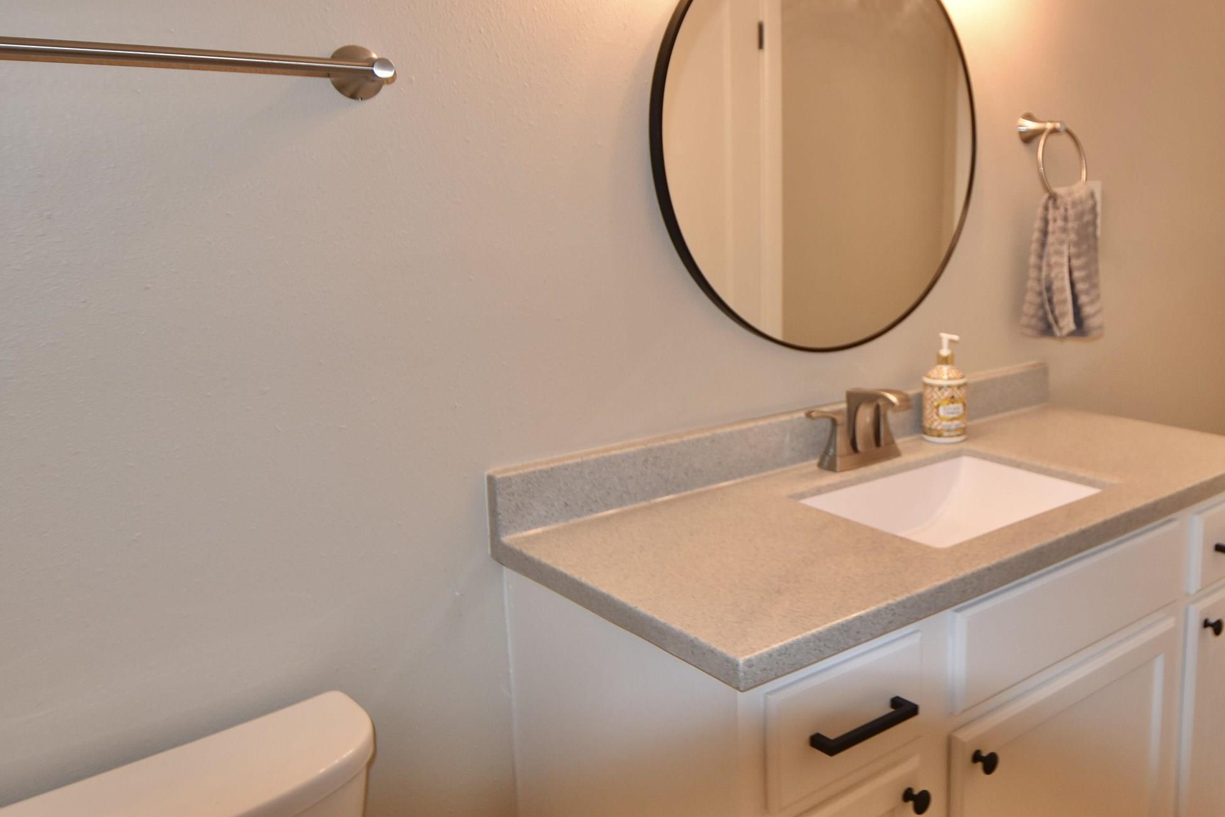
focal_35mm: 31
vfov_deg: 42.1
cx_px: 881
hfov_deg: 58.3
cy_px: 280
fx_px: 1048
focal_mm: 13
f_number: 4.5
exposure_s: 1/80
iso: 400
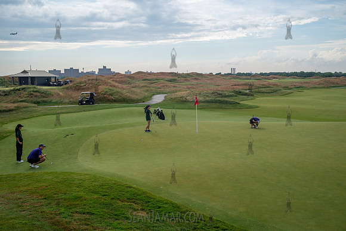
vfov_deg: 37.9
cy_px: 116
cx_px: 173
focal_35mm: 35
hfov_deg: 54.4
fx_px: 336
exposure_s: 1/640
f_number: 5
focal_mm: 35
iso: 100
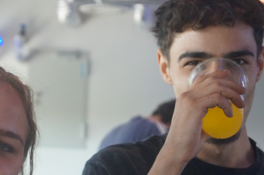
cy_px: 119
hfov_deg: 12.7
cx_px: 107
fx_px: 1187
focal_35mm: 162
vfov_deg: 8.5
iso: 1600
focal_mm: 50
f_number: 5.6
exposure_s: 1/160
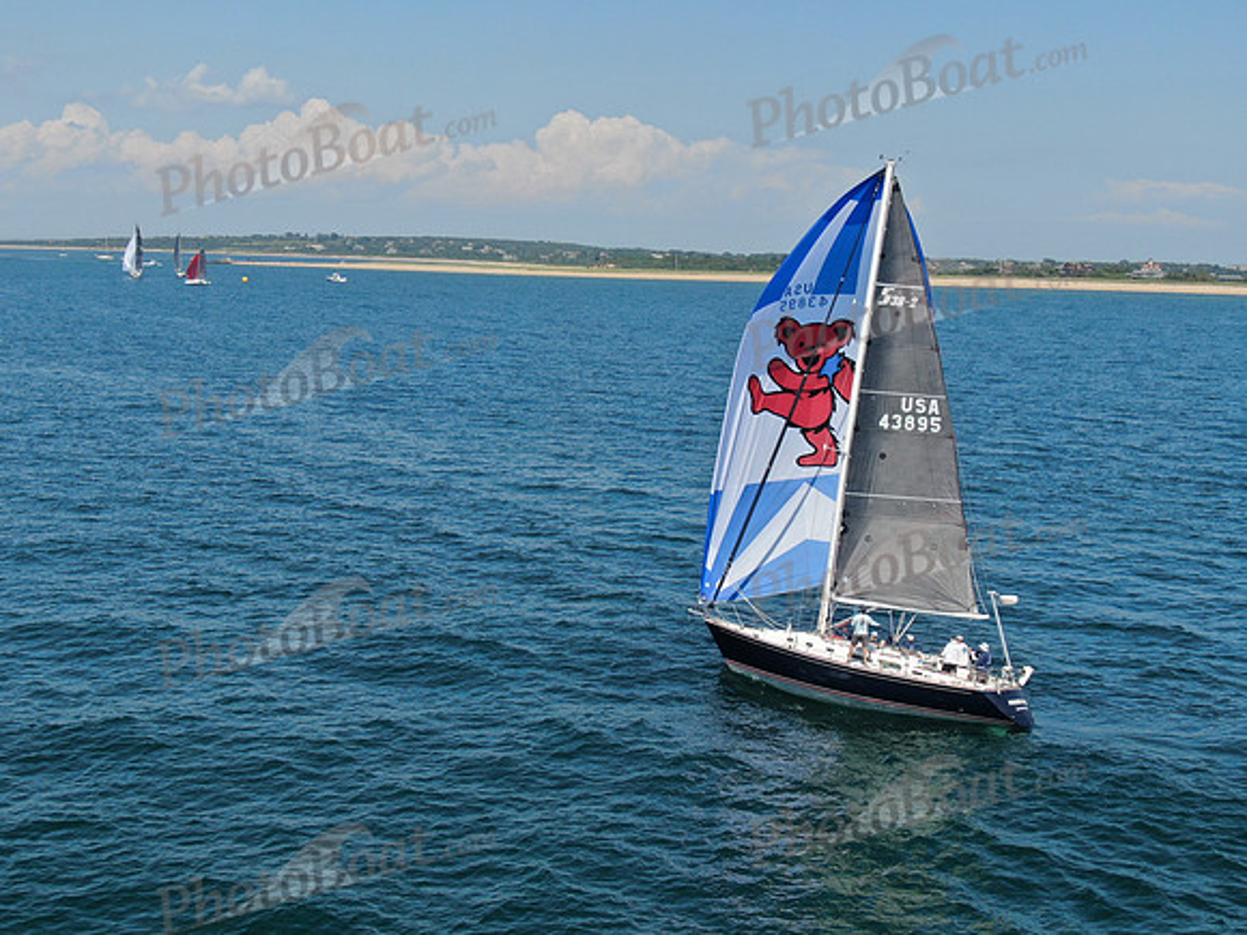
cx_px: 624
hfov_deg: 39.7
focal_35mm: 48
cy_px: 468
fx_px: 1729
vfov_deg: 30.3
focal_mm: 8.6
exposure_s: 1/800
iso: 100
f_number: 3.8
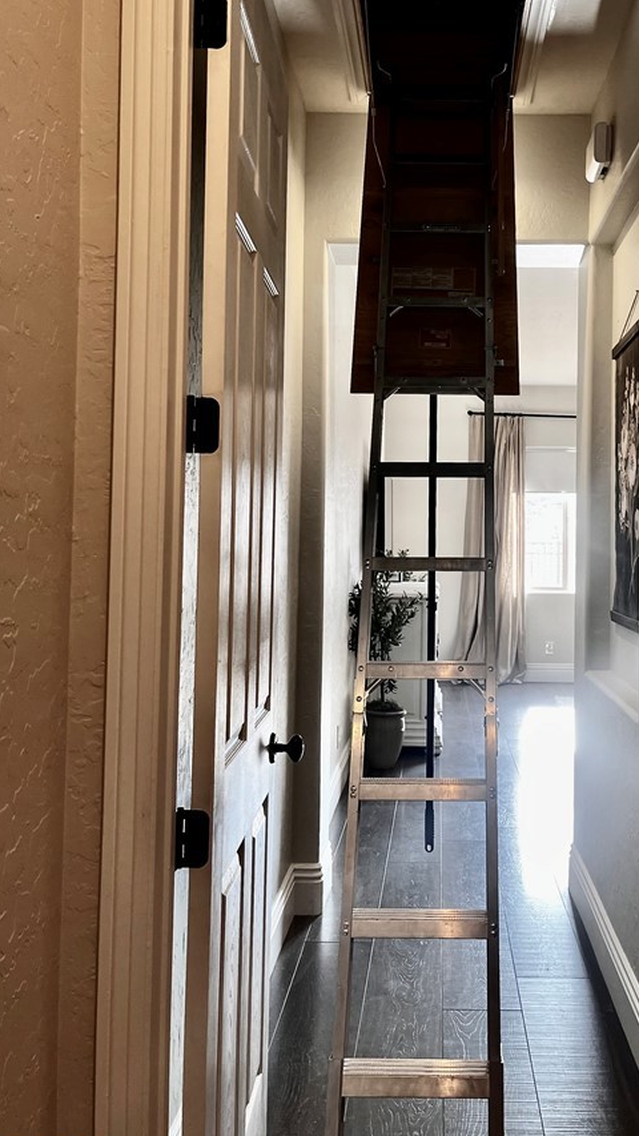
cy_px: 510
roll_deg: -1.2
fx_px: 1024
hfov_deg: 34.3
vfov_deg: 57.9
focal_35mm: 34
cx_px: 434
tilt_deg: +1.5
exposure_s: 1/60
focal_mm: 5.1
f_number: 1.6
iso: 80
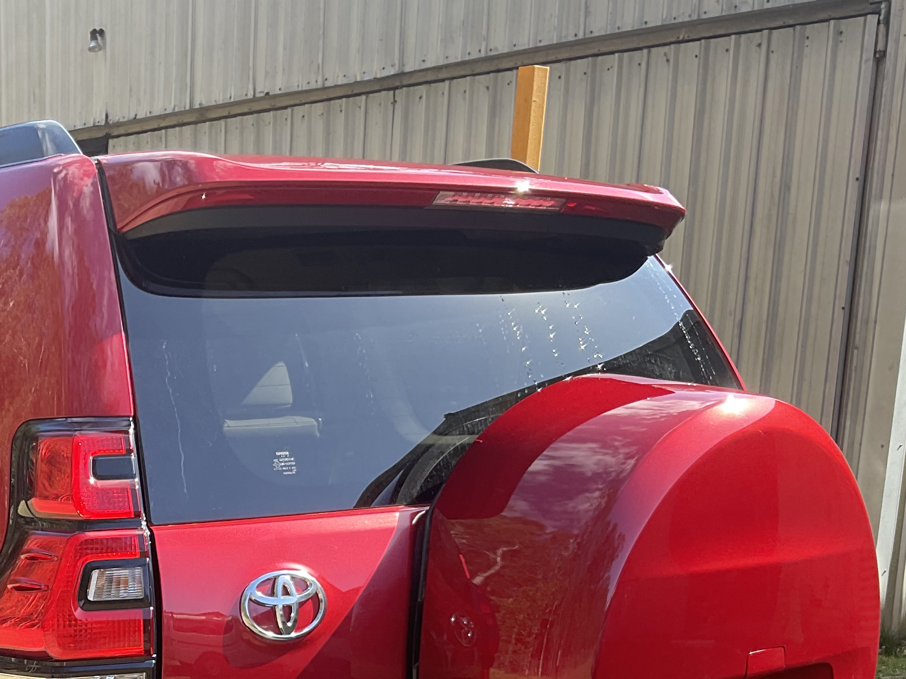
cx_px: 119
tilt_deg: -12.3
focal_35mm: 60
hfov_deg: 31.0
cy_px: 682
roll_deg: +0.1
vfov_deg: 23.4
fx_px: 1570
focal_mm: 3
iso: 16
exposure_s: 1/200
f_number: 1.8
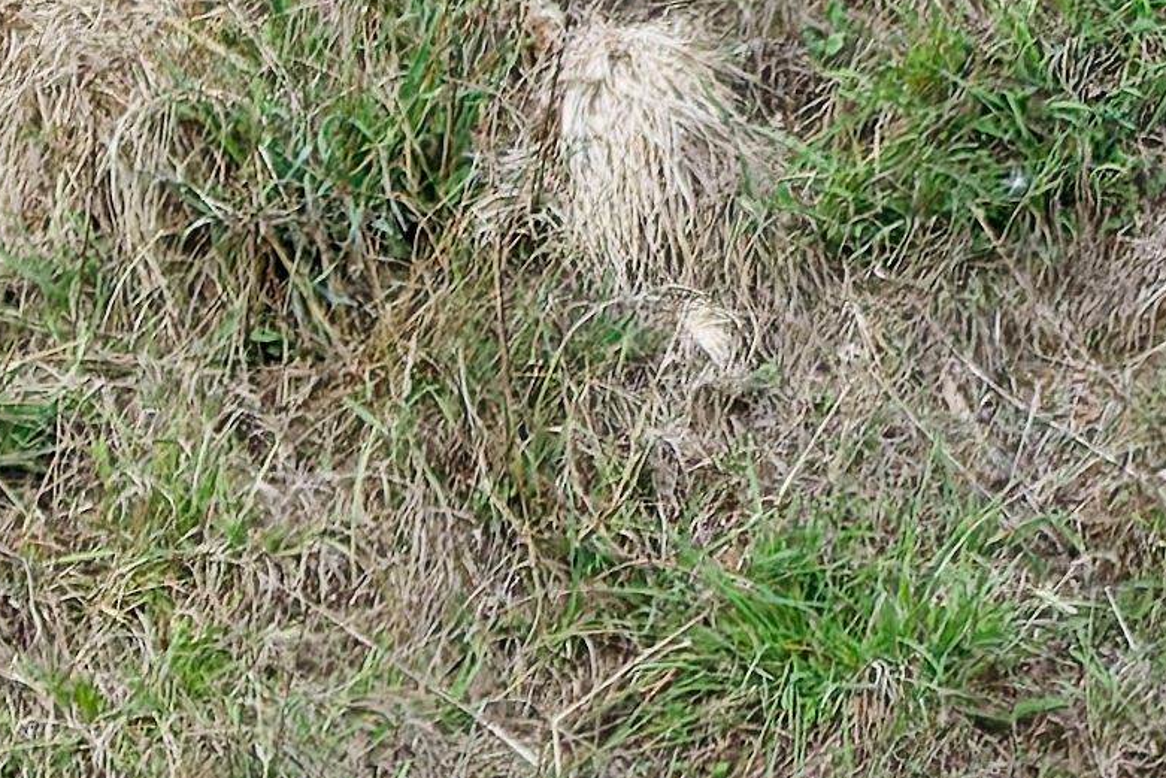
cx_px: -2684
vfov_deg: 0.4
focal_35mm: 3342
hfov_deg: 0.6
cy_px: 2520
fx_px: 108257
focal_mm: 290
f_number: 6
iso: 2000
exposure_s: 1/500
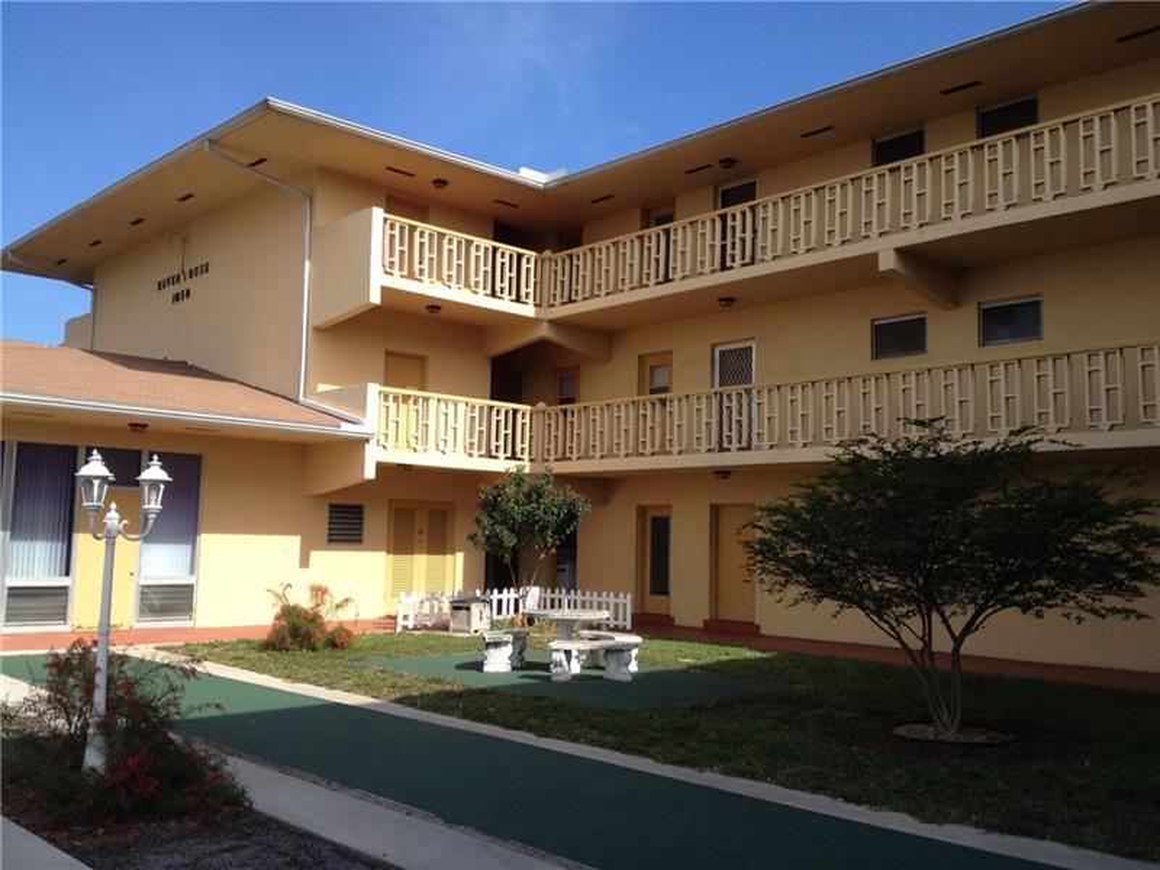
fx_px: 1173
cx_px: 580
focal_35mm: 35
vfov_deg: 40.7
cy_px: 435
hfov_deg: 52.6
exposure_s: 1/1255
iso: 50
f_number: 2.4
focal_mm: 4.28
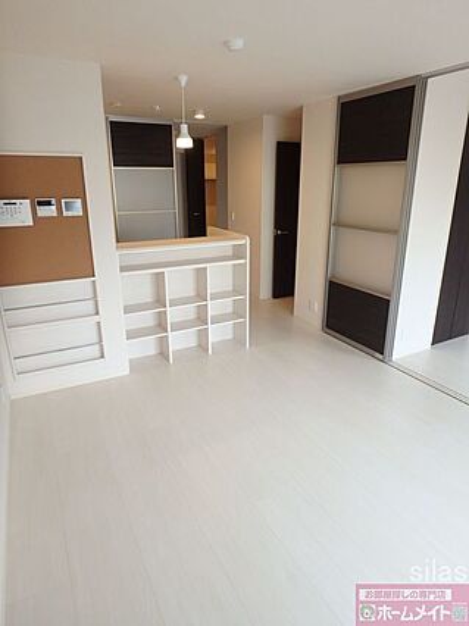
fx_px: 380
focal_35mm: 21
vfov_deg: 79.0
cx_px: 234
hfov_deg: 63.4
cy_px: 313
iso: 200
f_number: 3.5
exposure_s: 1/40
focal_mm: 3.7
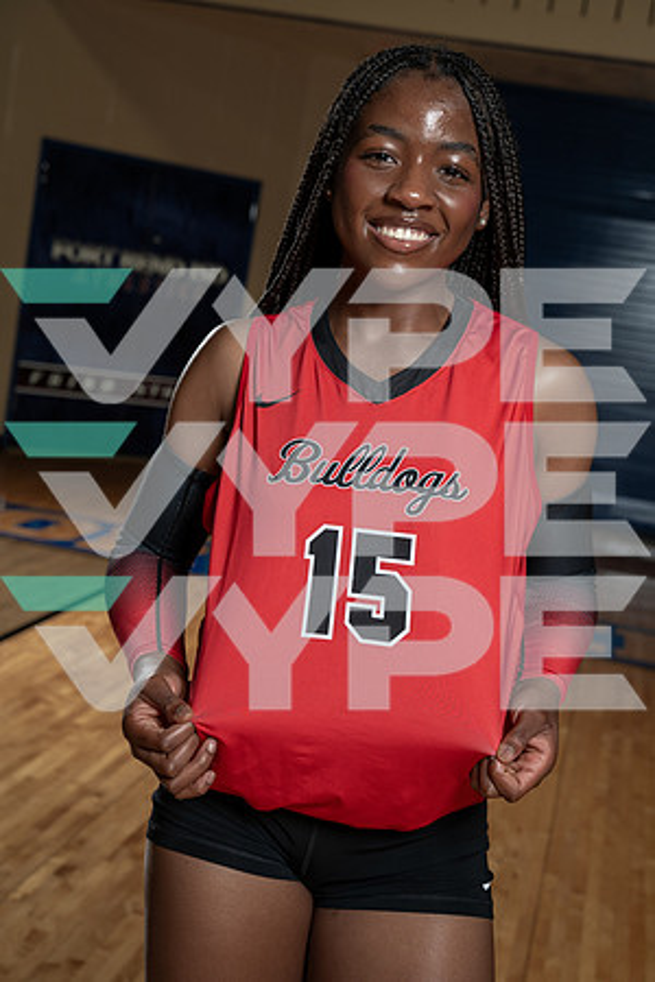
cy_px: 491
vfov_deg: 36.2
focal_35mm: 55
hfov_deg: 24.6
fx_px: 1501
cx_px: 328
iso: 500
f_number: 5.6
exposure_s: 1/250
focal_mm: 55
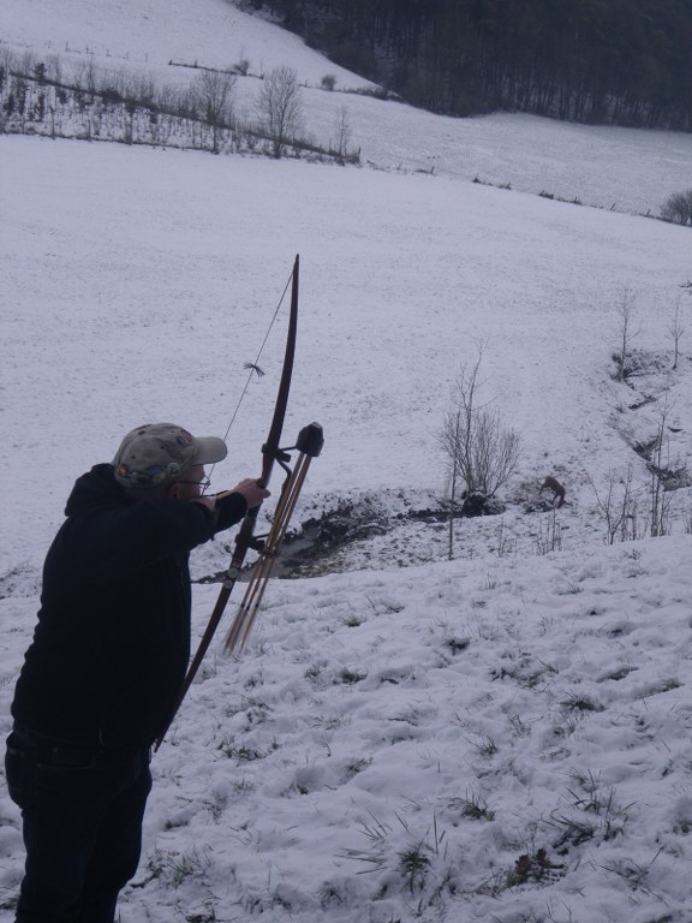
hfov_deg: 28.6
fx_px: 1359
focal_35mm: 51
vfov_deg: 37.5
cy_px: 462
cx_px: 346
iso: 64
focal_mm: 9.1
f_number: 5.3
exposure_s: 1/400
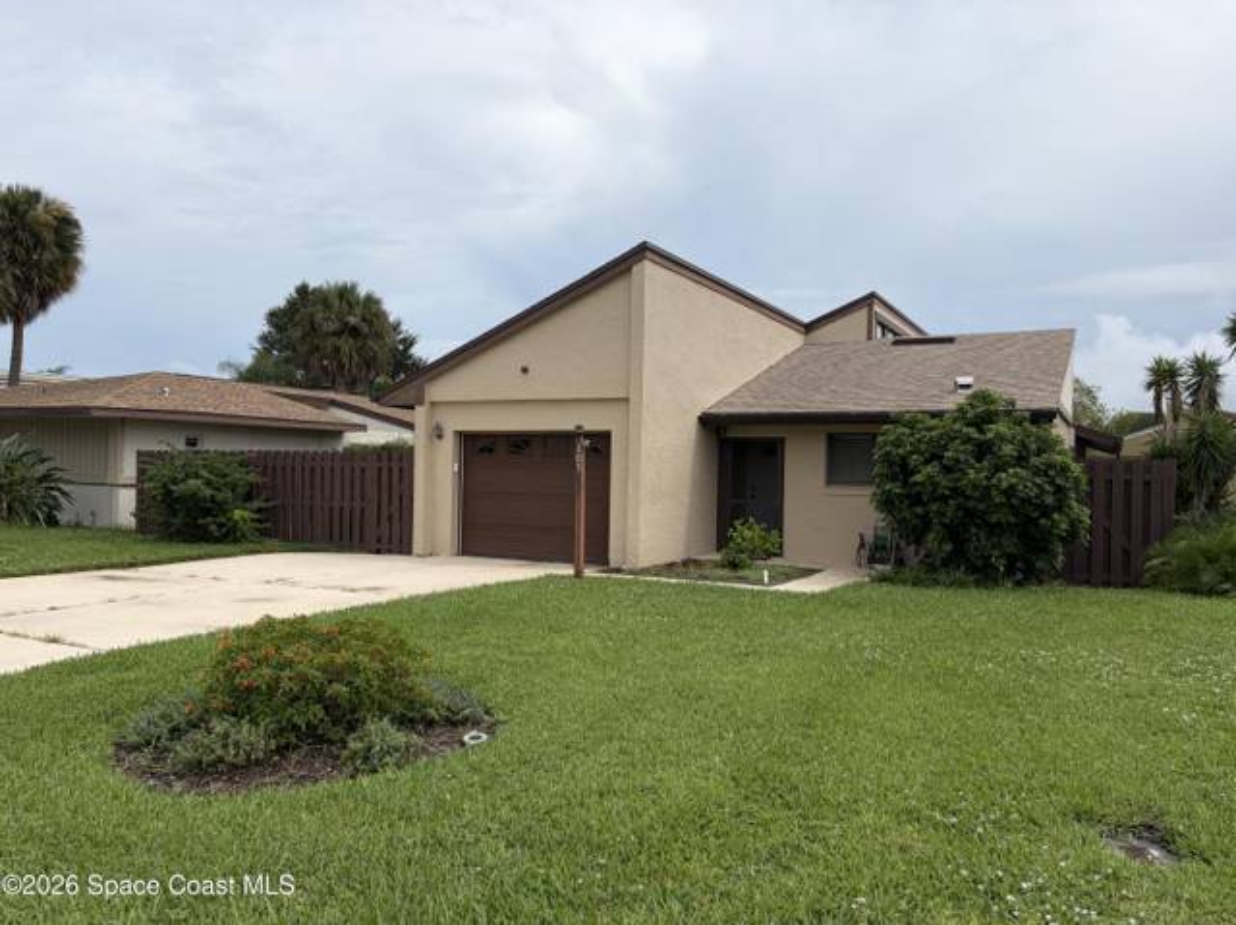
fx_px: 928
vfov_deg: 53.0
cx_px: 618
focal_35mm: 26
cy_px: 462
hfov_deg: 67.3
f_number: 1.6
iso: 64
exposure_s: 1/6993
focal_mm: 5.96
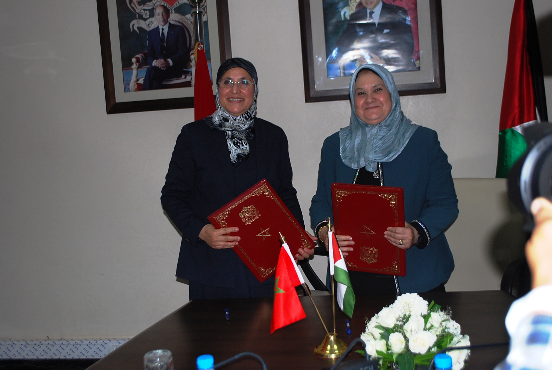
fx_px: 668
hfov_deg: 44.9
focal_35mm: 44
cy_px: 185
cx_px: 276
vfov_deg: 30.9
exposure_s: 1/60
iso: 200
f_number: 4.8
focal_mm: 29
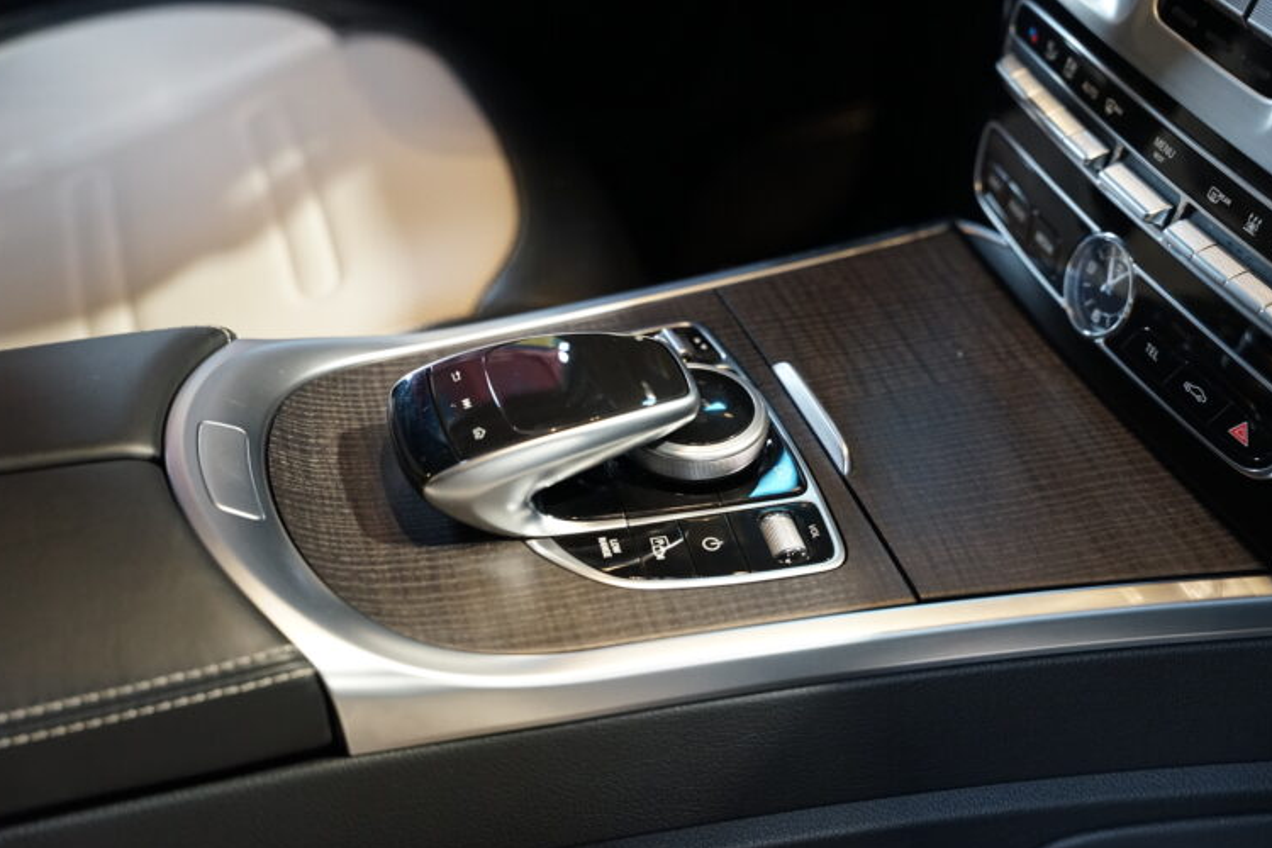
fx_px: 1548
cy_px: 421
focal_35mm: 44
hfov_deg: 44.7
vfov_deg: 30.6
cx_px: 629
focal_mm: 42.8
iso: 2500
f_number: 2.8
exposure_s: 1/80
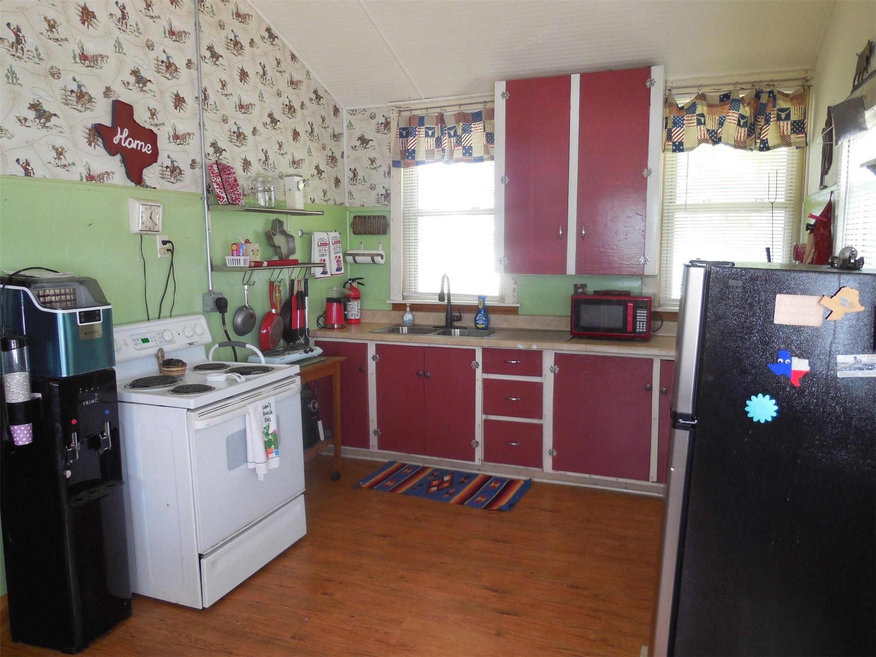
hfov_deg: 69.4
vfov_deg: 54.9
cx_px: 438
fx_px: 633
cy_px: 328
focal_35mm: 25
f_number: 3.1
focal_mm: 4.5
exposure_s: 1/30
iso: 220
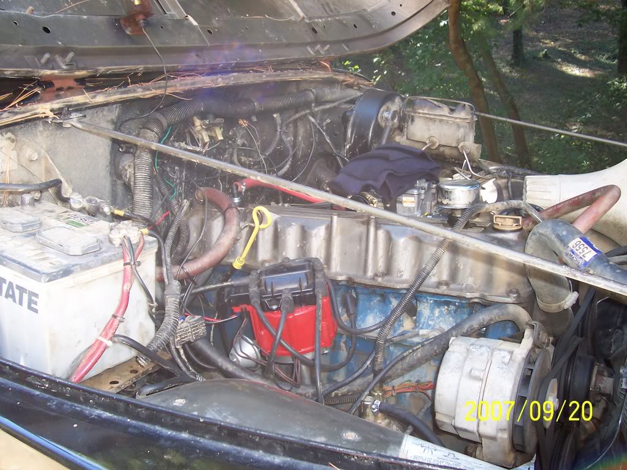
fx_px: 670
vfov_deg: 38.7
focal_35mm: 37
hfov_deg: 50.1
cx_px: 314
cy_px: 235
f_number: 2.8
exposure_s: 1/90
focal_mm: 5.6
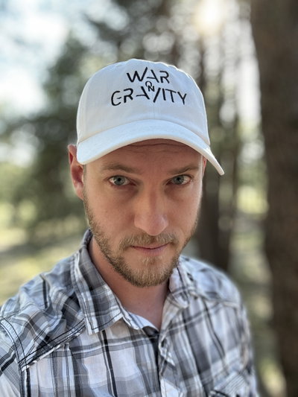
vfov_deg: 60.0
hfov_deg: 46.8
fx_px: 344
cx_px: 149
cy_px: 198
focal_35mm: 30
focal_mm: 2.69
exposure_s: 1/121
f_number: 1.9
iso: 64
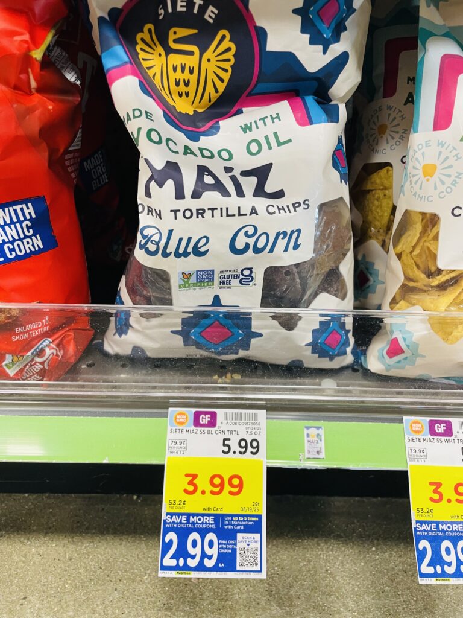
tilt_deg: -32.2
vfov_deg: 67.3
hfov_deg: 53.1
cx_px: 232
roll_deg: -1.5
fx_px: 464
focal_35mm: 26
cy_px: 309
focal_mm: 4.2
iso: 125
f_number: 1.6
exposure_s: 1/60
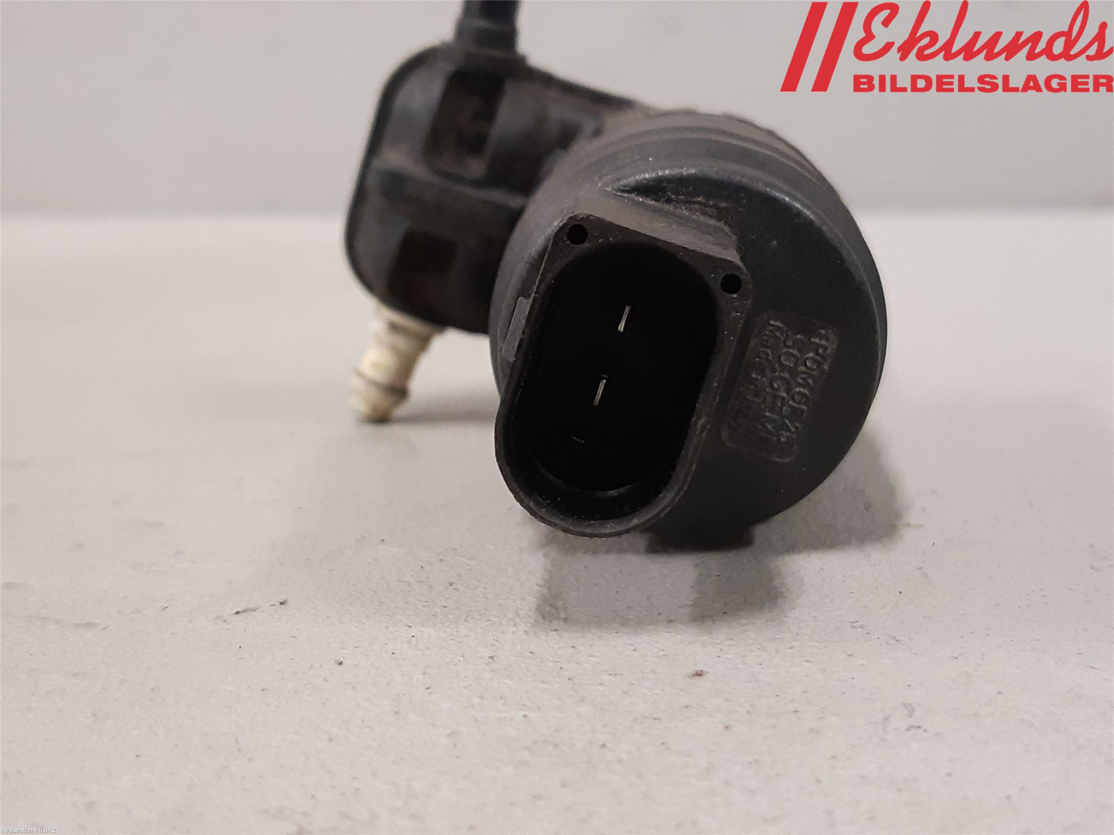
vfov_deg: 53.1
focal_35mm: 26
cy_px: 418
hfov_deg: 67.3
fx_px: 837
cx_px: 557
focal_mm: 3.93
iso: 200
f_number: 1.7
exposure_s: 1/50
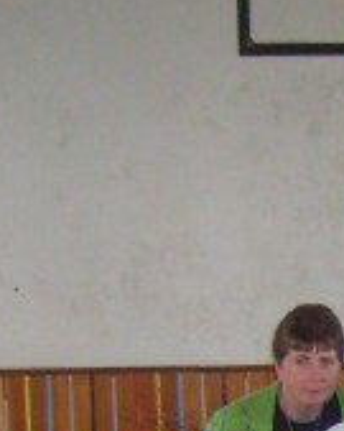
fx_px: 2064
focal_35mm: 162
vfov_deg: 11.3
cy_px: 704
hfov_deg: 8.8
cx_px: 787
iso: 253
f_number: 2.8
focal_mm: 5.8
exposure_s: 1/45
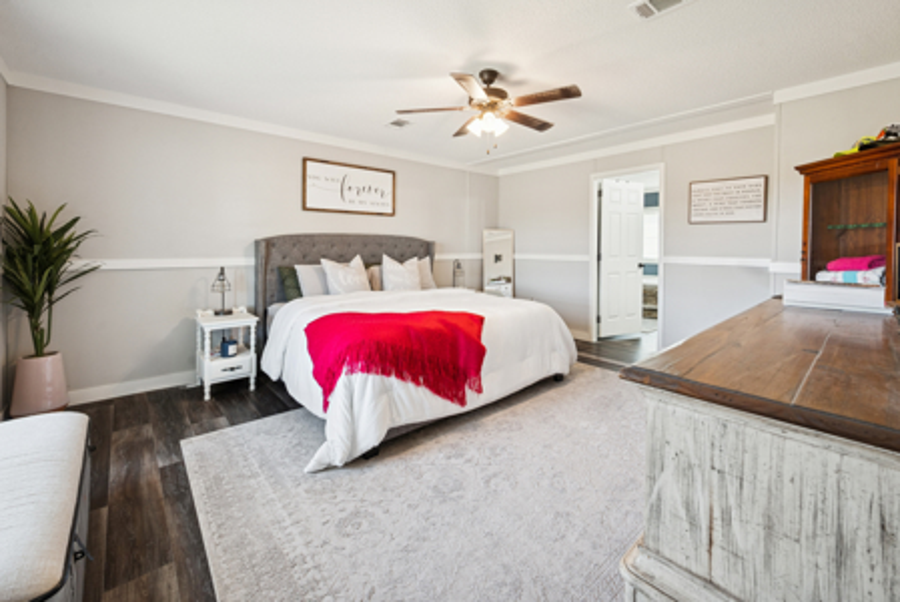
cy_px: 301
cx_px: 450
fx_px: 350
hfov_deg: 104.2
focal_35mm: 14
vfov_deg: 81.3
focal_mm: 14
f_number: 9
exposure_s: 1/20
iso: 400
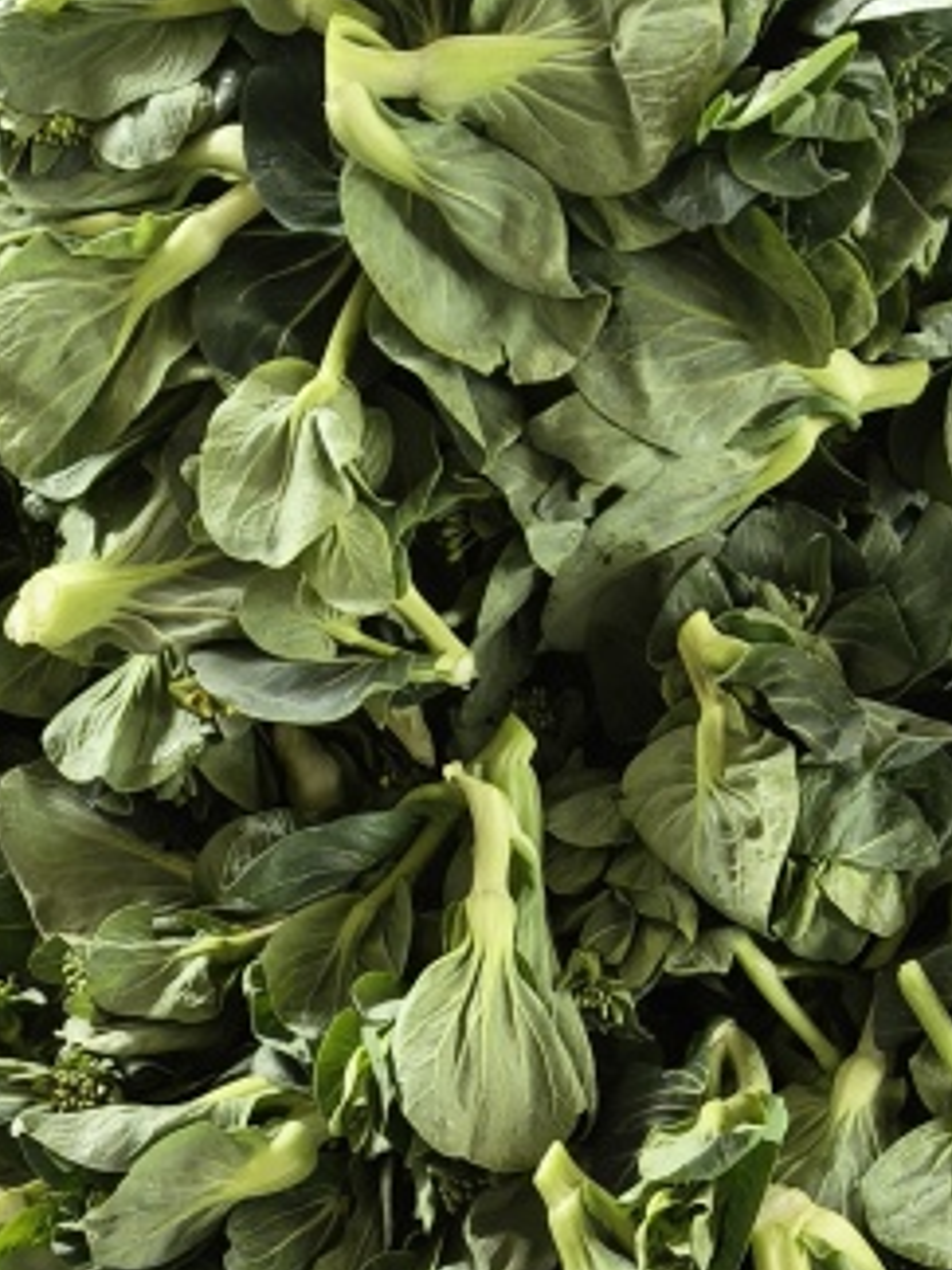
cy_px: 1323
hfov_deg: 18.7
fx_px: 2897
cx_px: 537
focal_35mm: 79
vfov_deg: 23.5
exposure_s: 1/81.5
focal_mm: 5.59
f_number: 1.8
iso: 320
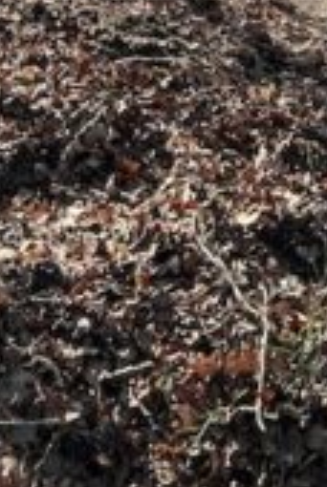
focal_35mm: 100
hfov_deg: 13.7
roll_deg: +1.3
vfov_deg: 17.8
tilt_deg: -2.7
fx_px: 1357
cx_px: 188
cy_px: -281
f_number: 1.5
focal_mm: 5.7
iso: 50
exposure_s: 1/894
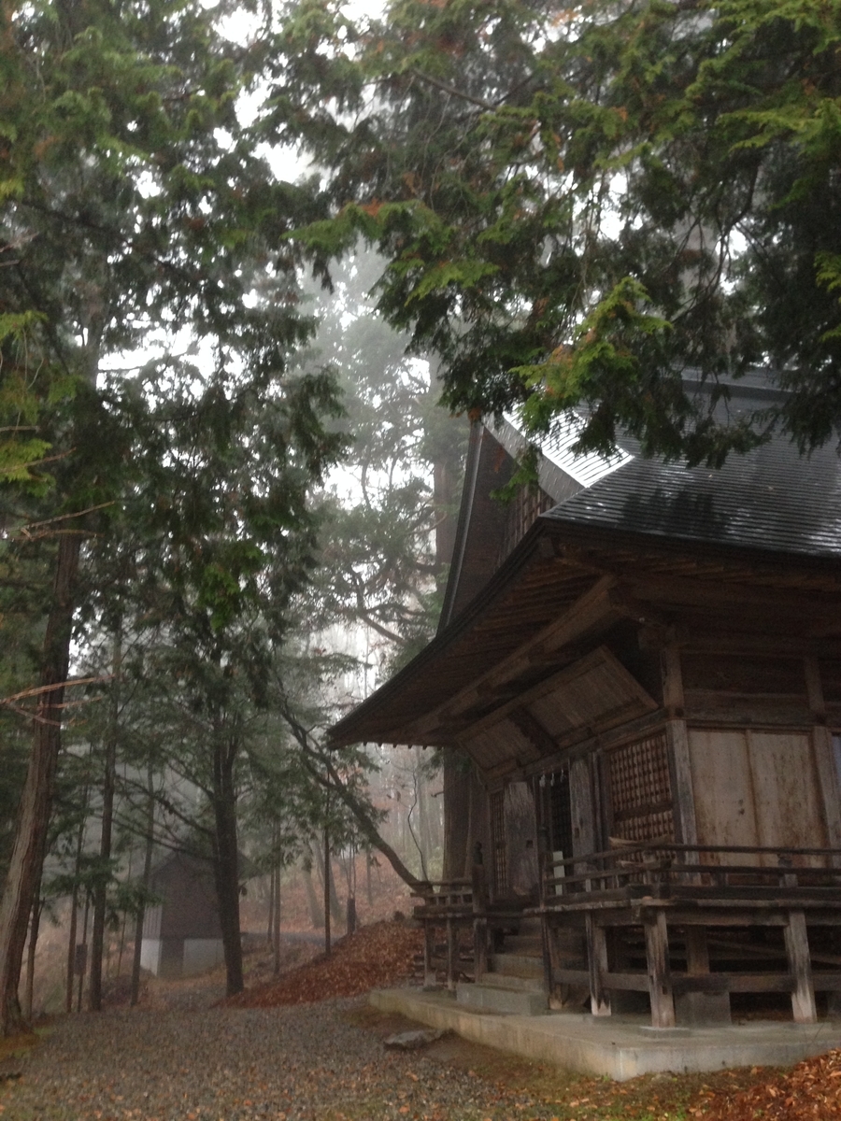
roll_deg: -0.2
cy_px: 560
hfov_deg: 42.9
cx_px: 420
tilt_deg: +21.5
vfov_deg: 55.4
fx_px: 1069
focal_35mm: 33
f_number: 2.4
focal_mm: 4.12
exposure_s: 1/20
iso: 200
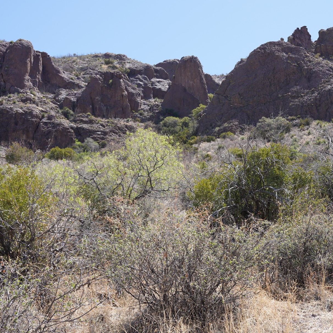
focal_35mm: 55
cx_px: 218
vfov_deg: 31.1
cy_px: 170
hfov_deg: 30.9
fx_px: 599
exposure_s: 1/100
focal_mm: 39
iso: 100
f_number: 10
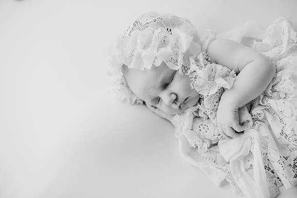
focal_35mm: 50
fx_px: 413
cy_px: 99
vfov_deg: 27.0
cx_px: 148
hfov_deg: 39.6
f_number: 2.5
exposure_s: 1/200
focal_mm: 50
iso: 100
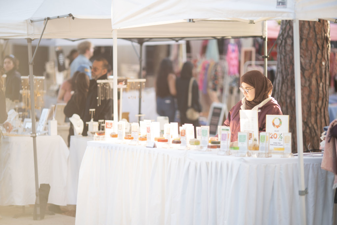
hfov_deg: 15.2
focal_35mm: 135
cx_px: 168
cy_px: 112
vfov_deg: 10.2
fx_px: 1264
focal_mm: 135
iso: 100
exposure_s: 1/200
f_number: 2
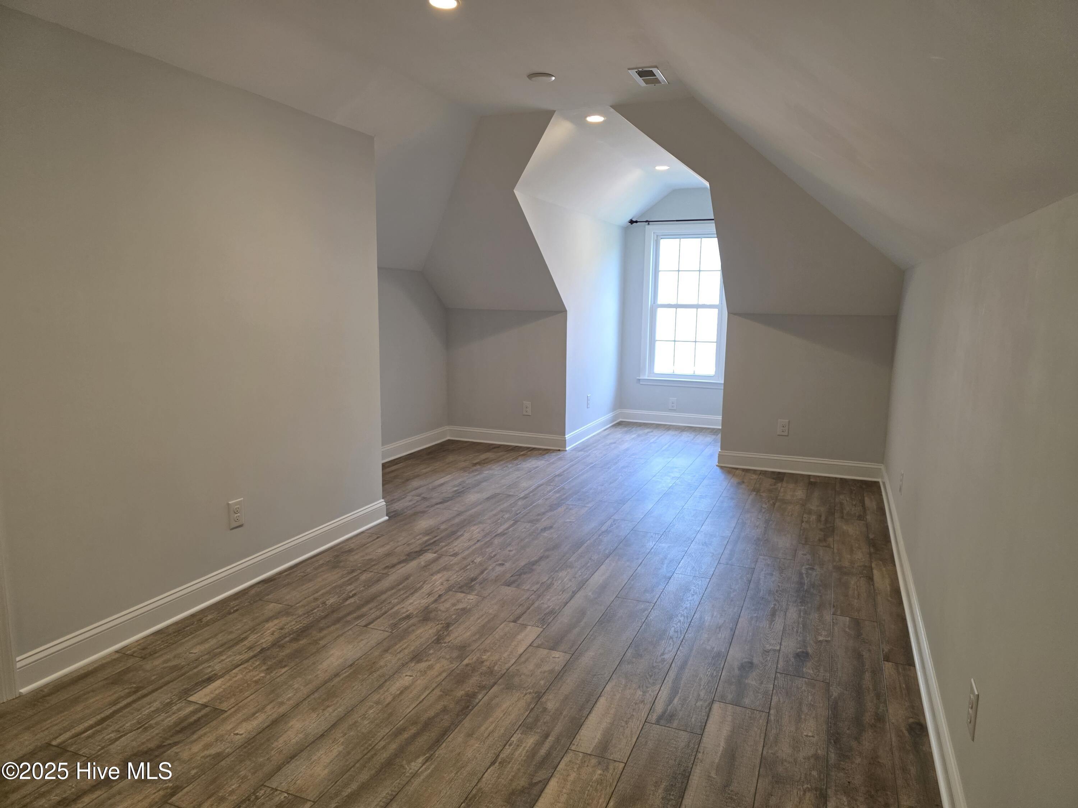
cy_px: 404
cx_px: 539
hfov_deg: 73.9
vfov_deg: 58.9
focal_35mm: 23
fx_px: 716
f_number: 1.7
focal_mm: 6.3
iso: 200
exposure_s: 1/120
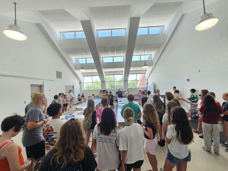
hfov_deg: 106.2
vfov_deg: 89.9
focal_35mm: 13
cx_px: 114
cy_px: 86
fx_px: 86
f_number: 2.2
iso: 64
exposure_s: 1/60
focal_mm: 2.2
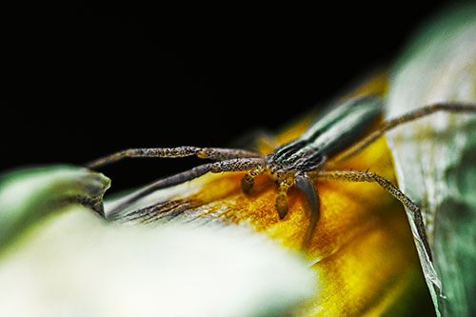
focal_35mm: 210
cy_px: 158
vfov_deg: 6.5
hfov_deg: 9.8
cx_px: 238
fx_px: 2776
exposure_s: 1/3200
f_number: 11
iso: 1600
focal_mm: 210
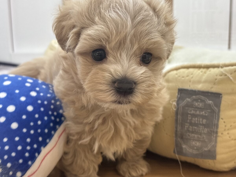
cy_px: 88
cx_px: 118
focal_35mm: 52
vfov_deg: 28.0
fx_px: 355
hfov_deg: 36.8
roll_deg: +0.5
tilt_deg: -12.1
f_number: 1.6
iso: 40
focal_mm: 5.96
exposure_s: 1/50
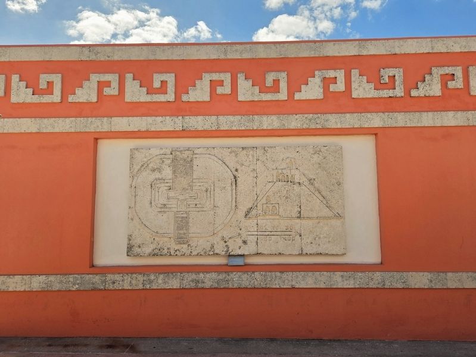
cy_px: 178
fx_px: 316
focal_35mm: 23
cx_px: 238
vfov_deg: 58.9
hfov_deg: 73.9
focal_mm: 5.4
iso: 25
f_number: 1.8
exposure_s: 1/2490
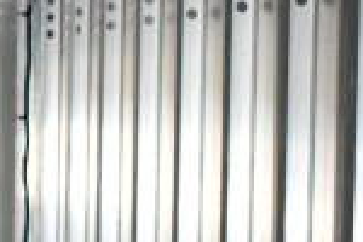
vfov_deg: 6.3
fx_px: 2208
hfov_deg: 8.9
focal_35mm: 219
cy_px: 238
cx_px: -353
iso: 7200
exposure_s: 1/60
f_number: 4.8
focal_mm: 36
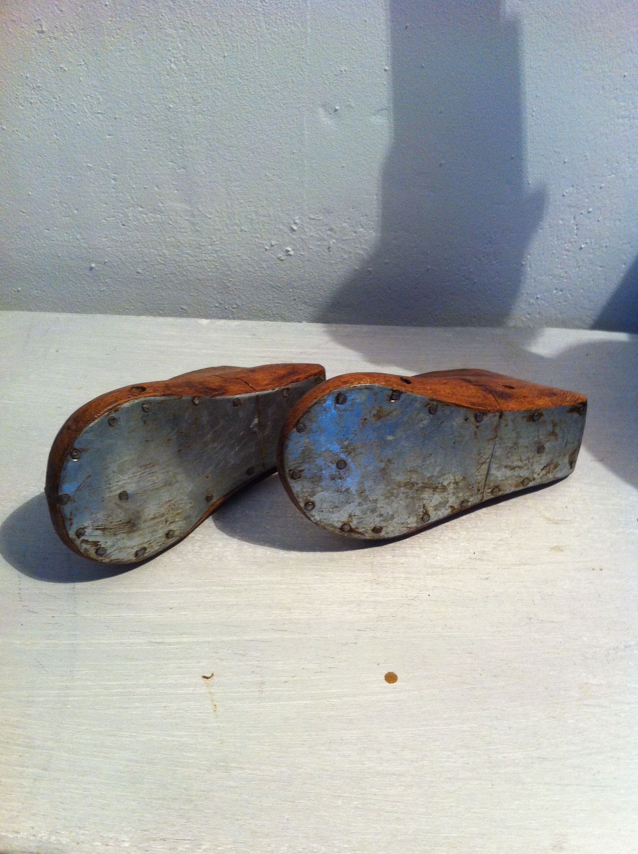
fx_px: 862
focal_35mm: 35
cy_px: 427
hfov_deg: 40.6
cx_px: 319
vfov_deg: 52.7
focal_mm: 3.85
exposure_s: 1/17
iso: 200
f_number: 2.8
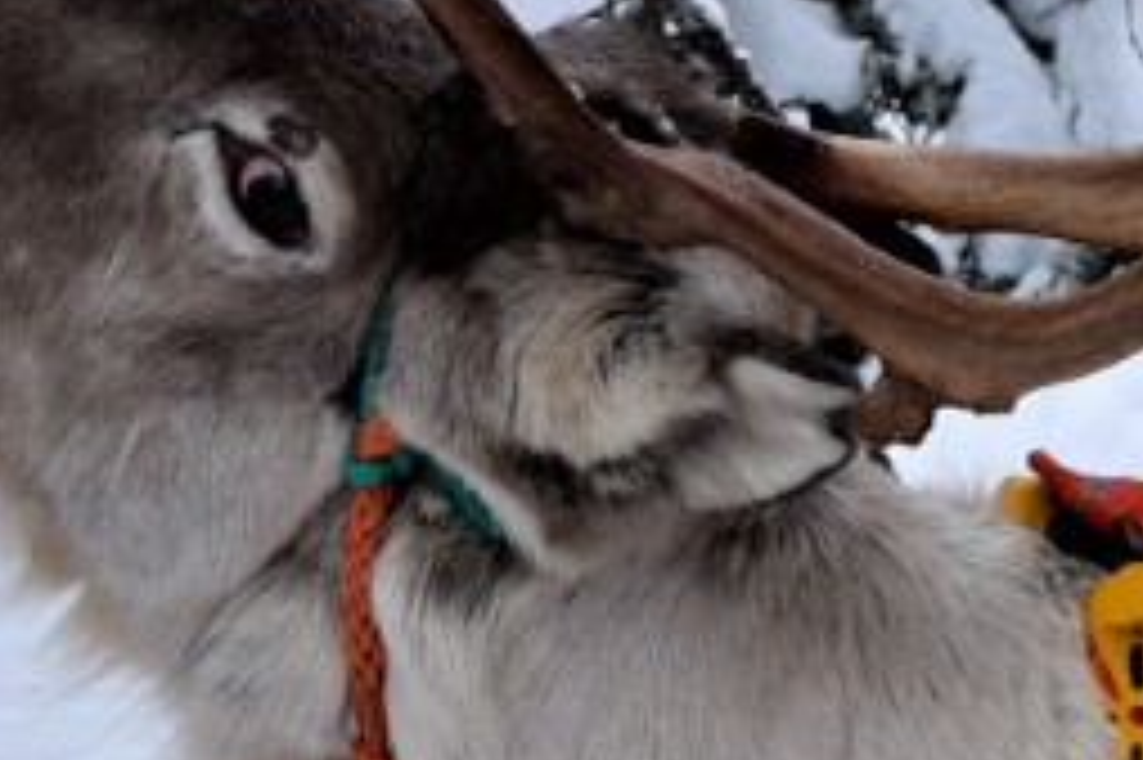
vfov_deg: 7.7
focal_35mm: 177
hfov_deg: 11.6
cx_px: 932
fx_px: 5616
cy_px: 526
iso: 360
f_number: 8
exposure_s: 1/250
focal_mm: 26
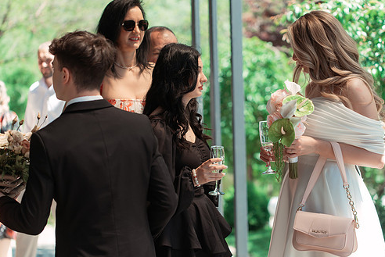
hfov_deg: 19.3
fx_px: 1135
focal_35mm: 106
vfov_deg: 12.9
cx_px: 203
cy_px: 127
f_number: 3.2
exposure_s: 1/640
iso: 200
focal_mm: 90
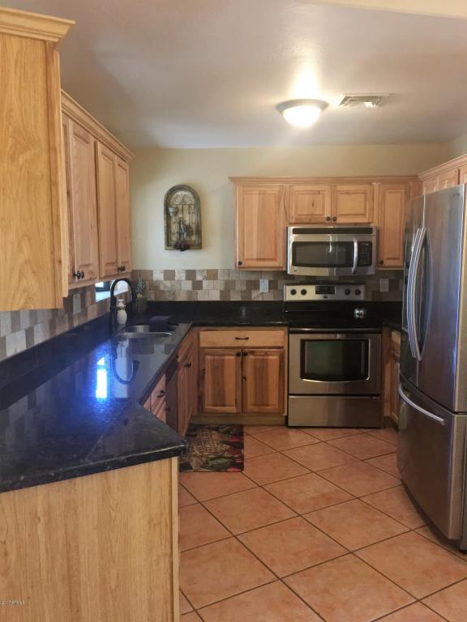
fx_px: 522
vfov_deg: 61.7
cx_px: 234
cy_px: 311
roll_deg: -0.3
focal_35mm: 29
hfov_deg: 48.2
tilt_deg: -5.0
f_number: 2.2
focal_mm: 4.15
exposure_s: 1/30
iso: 100
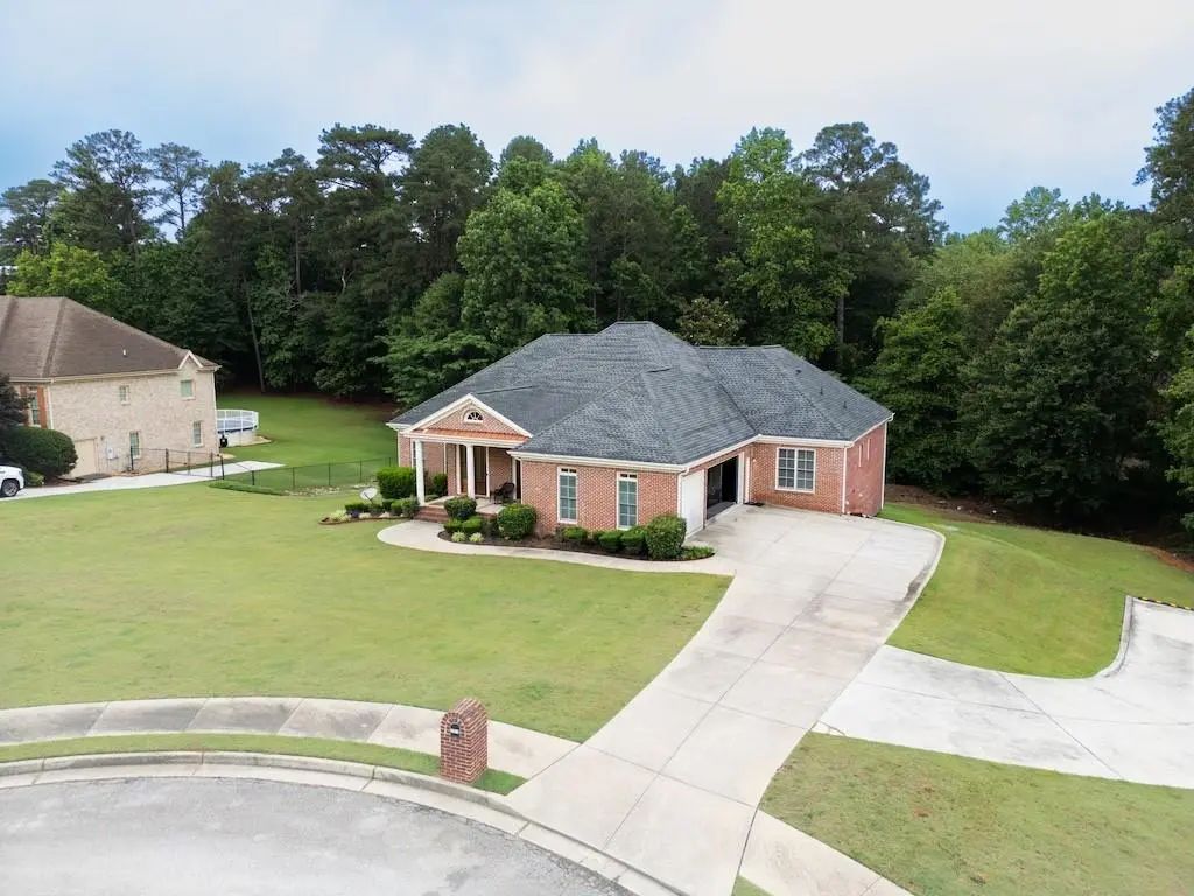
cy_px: 448
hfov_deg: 71.6
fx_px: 828
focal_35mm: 24
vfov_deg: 56.8
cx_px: 597
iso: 100
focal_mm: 6.72
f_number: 1.7
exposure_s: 1/160
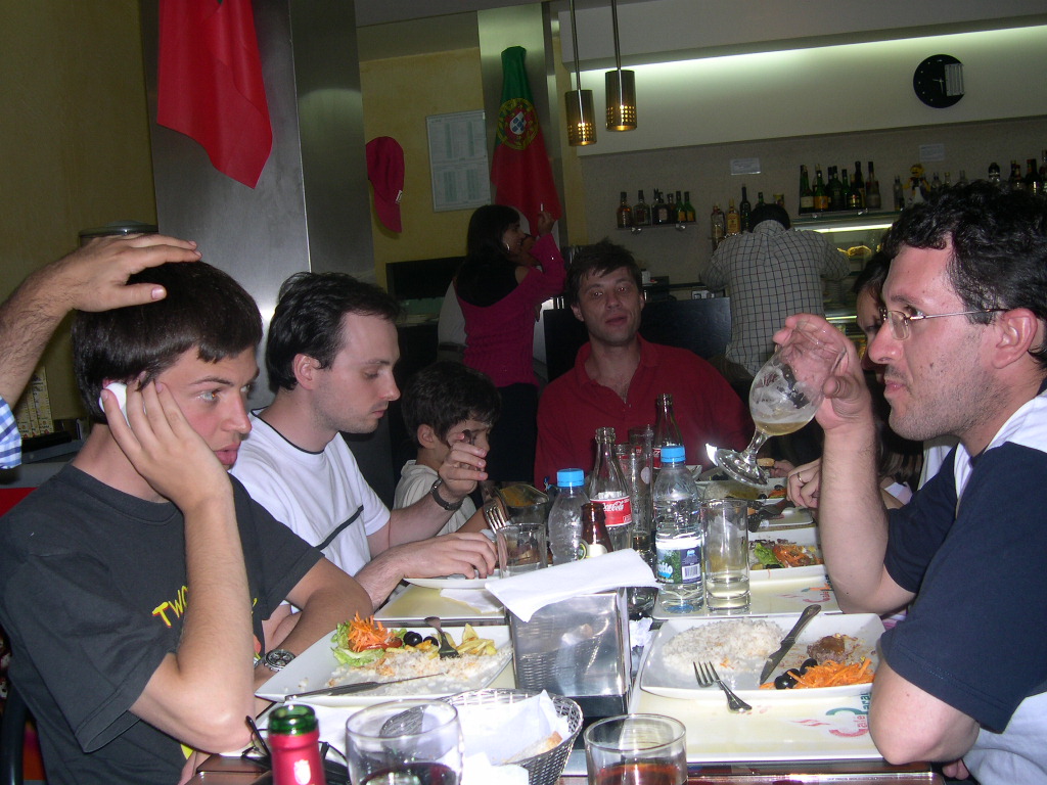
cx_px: 524
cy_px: 392
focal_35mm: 38
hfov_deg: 49.0
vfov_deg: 37.7
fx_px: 1149
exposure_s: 1/60
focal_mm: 8
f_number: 2.8
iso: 100
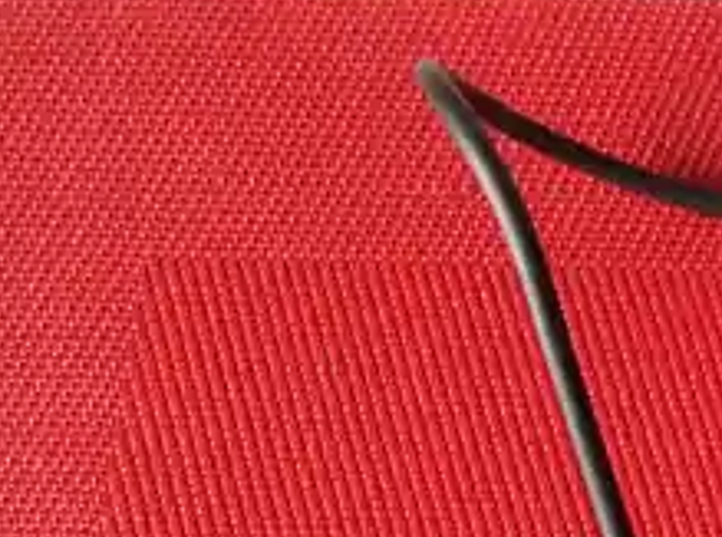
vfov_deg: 9.1
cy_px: 656
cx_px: 1306
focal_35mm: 160
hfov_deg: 11.5
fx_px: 3328
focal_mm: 4.28
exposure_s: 1/60
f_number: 2.4
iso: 80
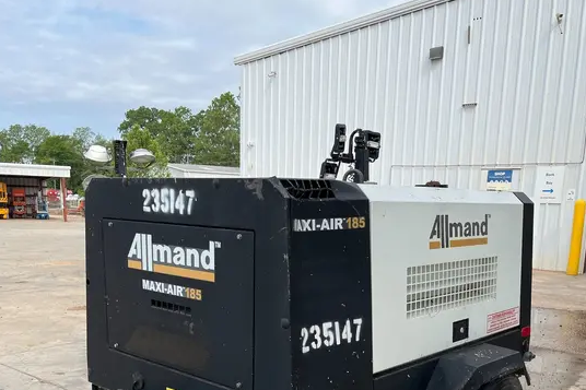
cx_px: 298
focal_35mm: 37
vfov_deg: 34.3
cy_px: 335
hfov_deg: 51.9
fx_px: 602
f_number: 1.6
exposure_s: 1/2222
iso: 50
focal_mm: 5.1
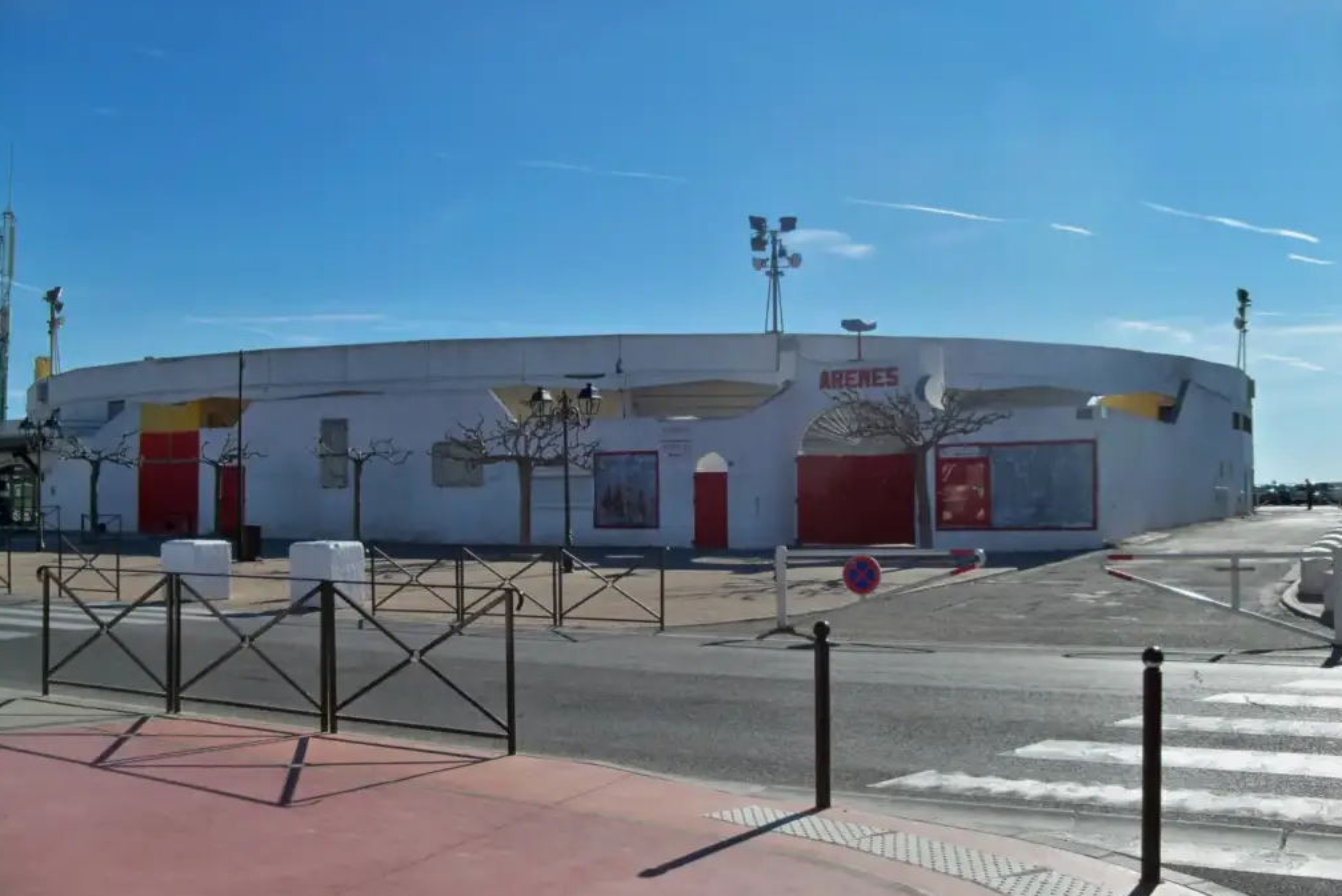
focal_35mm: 37
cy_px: 425
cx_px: 665
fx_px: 1380
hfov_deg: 51.9
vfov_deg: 36.0
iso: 64
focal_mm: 6.2
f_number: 3.5
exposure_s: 1/1000
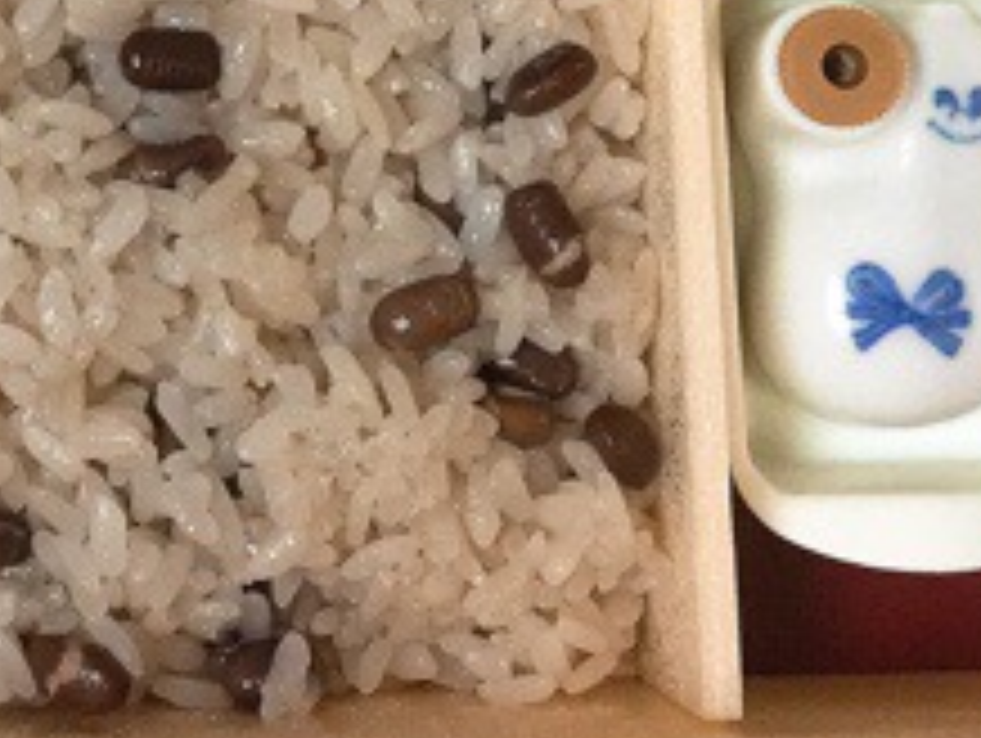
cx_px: 112
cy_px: -202
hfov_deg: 21.1
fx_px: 2582
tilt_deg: -82.3
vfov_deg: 15.5
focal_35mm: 91
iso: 100
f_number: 2.4
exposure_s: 1/30
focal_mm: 3.3
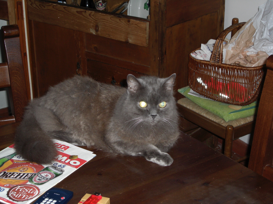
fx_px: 536
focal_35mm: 68
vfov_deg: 21.6
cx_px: 136
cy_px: 102
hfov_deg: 28.6
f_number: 4
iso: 200
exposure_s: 1/60
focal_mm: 14.2
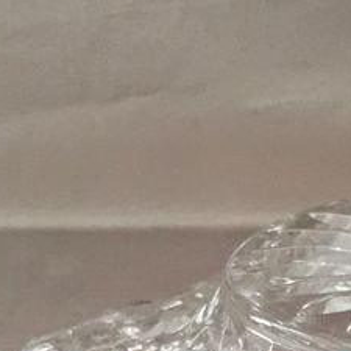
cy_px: 560
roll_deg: +0.9
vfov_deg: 14.1
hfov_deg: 14.4
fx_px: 1308
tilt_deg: -29.6
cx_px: 513
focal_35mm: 114
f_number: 2.2
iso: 64
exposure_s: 1/33
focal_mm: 4.15
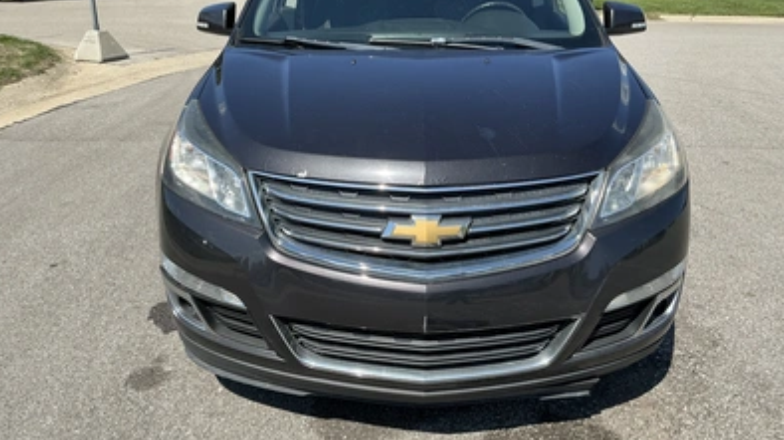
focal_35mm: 31
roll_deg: -2.7
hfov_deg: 62.7
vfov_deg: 37.7
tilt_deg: -18.5
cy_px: 219
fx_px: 644
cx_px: 392
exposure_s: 1/1342
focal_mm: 3
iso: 25
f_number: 1.8
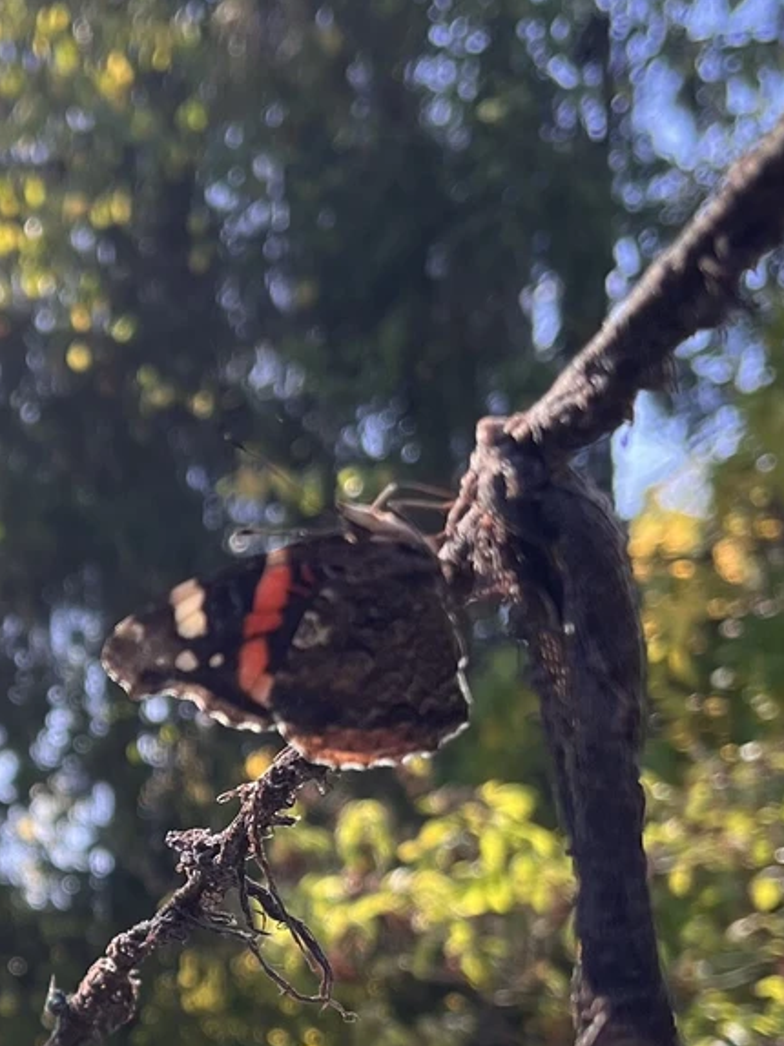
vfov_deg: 61.6
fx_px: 876
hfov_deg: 48.2
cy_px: 565
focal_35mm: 29
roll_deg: +1.9
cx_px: 392
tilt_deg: +9.7
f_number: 1.6
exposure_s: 1/445
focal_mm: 5.1
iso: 50
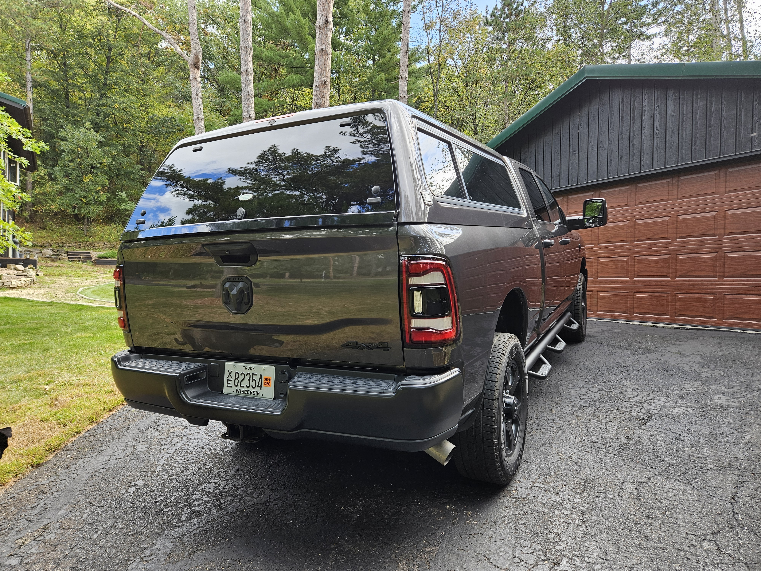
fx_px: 506
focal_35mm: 23
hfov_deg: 73.9
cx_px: 380
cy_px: 286
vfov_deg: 58.9
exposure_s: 1/180
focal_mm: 5.4
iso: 50
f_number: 1.8
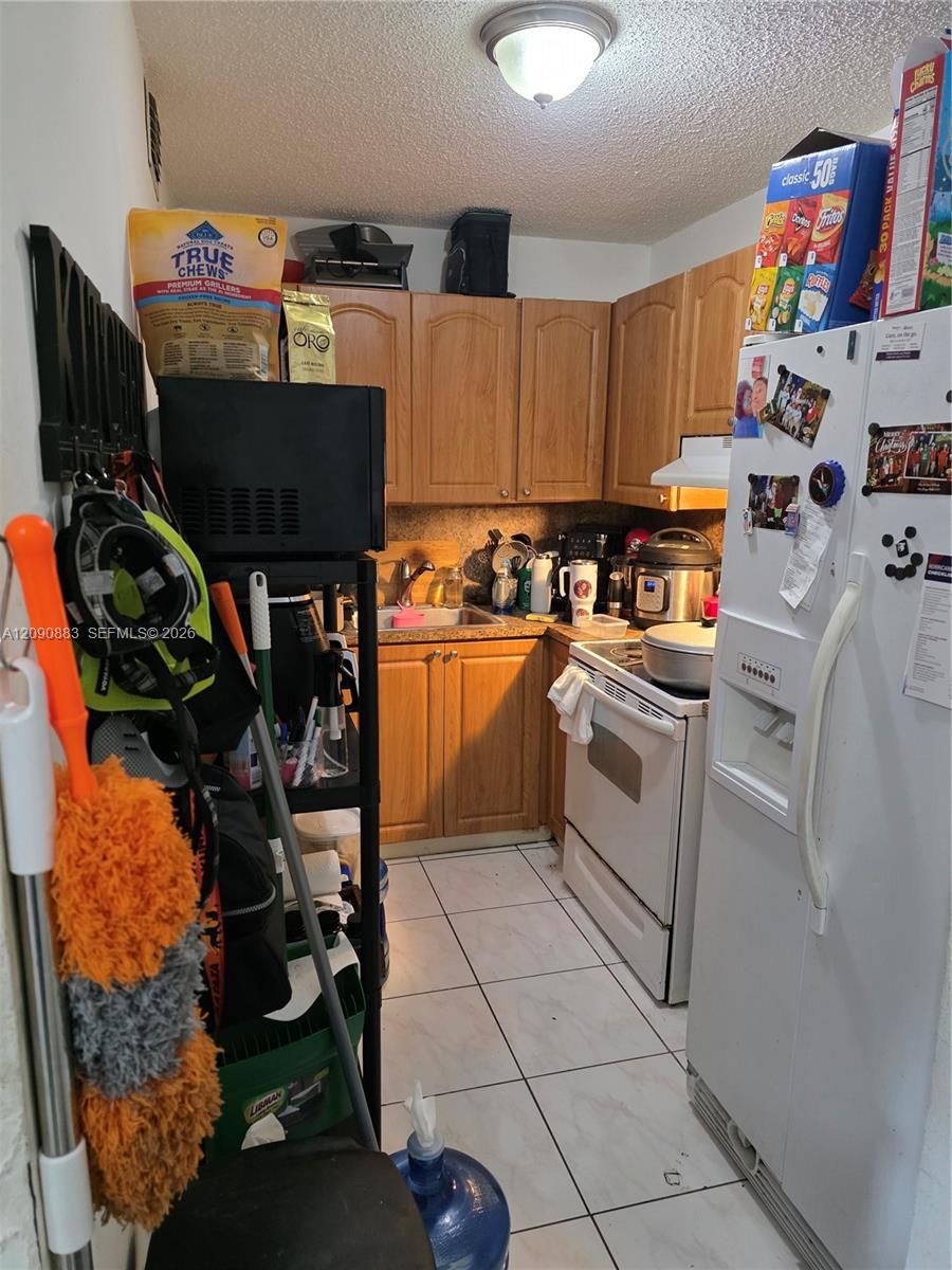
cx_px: 476
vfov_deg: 73.9
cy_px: 635
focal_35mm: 23
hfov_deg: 58.9
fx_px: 843
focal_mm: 6.3
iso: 800
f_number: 1.7
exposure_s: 1/120
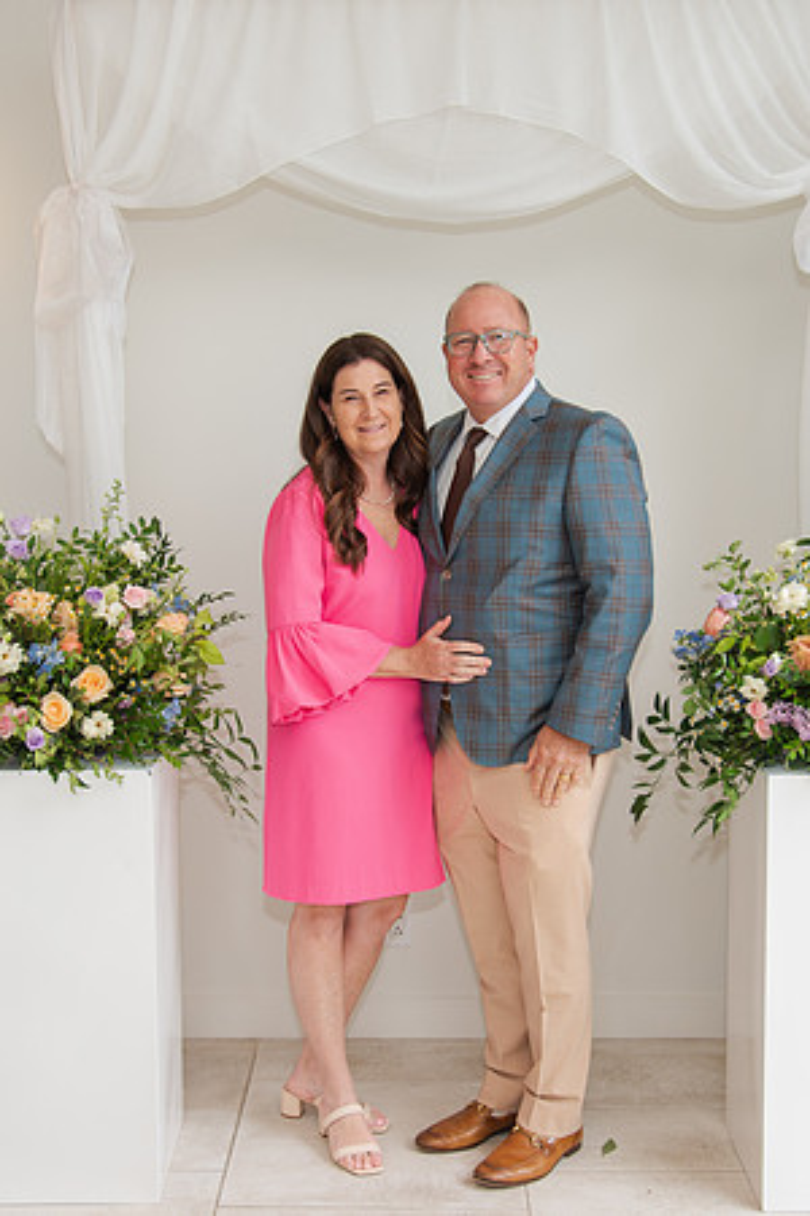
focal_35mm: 48
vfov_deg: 41.1
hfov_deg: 28.1
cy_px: 608
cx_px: 402
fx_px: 1619
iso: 125
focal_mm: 32
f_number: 4
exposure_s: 1/200
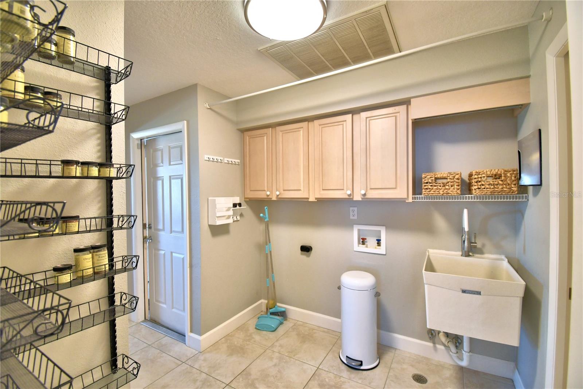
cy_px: 194
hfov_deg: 100.4
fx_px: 243
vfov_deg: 77.3
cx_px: 292
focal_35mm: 15
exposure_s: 1/40
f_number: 4.5
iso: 400
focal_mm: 10
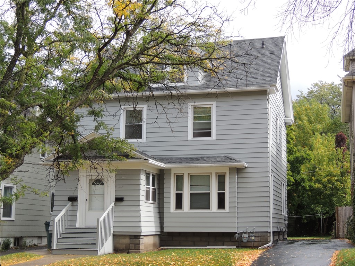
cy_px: 133
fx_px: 615
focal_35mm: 60
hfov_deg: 32.2
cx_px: 178
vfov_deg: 24.4
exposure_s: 1/400
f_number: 3.7
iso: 100
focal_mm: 10.7
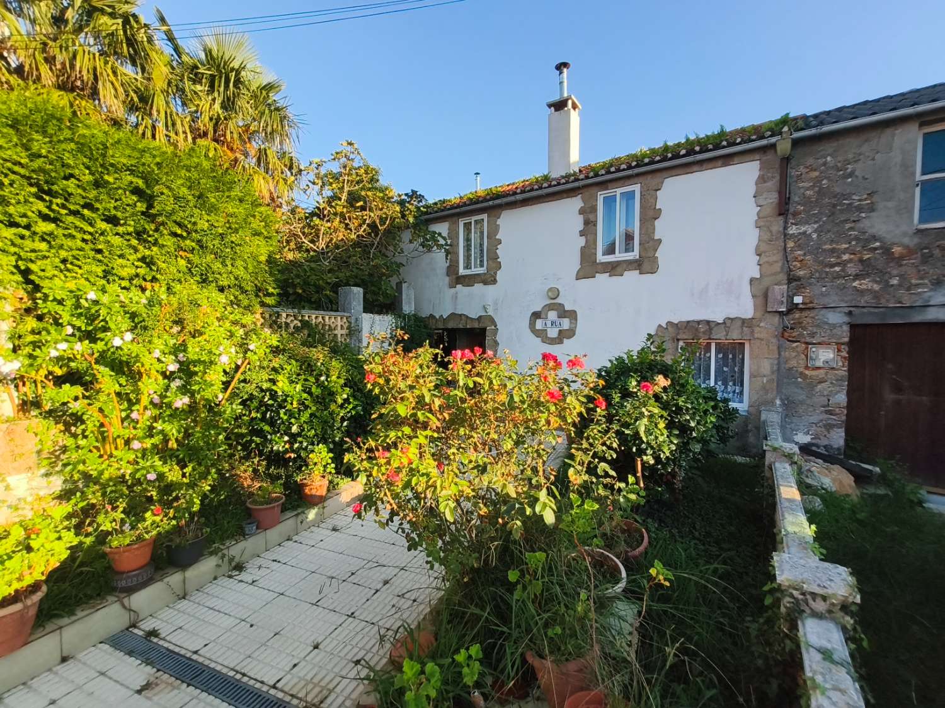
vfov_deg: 81.7
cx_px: 472
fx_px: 409
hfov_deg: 98.2
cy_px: 354
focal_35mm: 15
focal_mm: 1.67
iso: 50
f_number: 2.2
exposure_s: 1/675
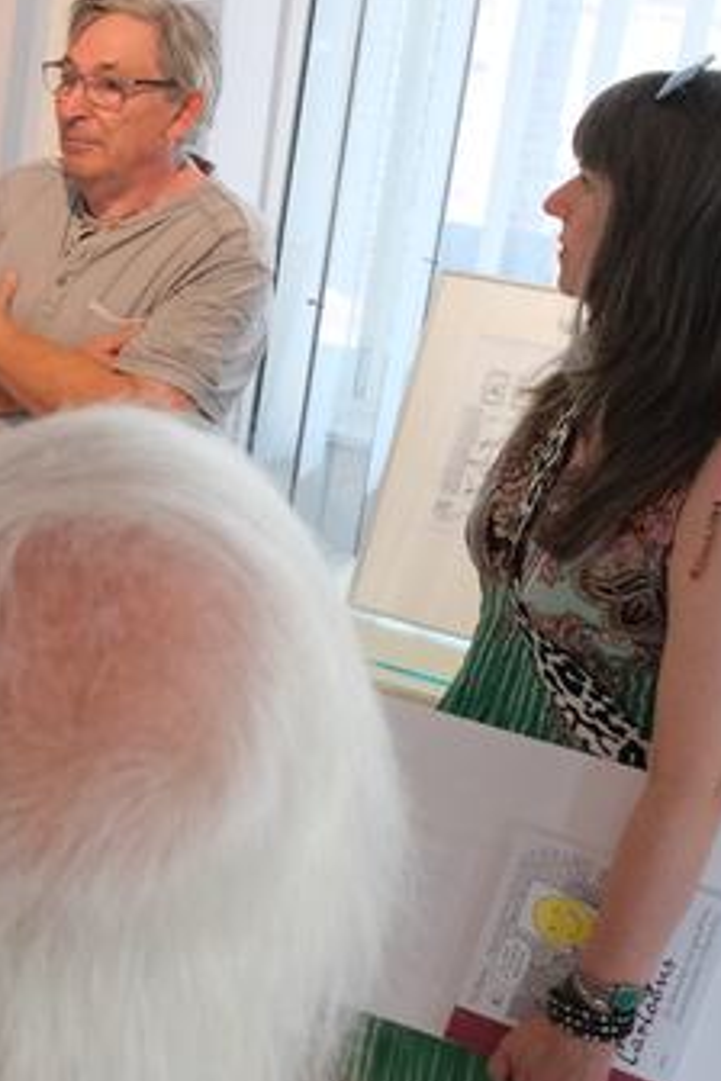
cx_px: -447
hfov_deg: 17.2
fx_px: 2073
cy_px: 523
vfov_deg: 29.2
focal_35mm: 69
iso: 2000
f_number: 5
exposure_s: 1/200
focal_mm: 19.6
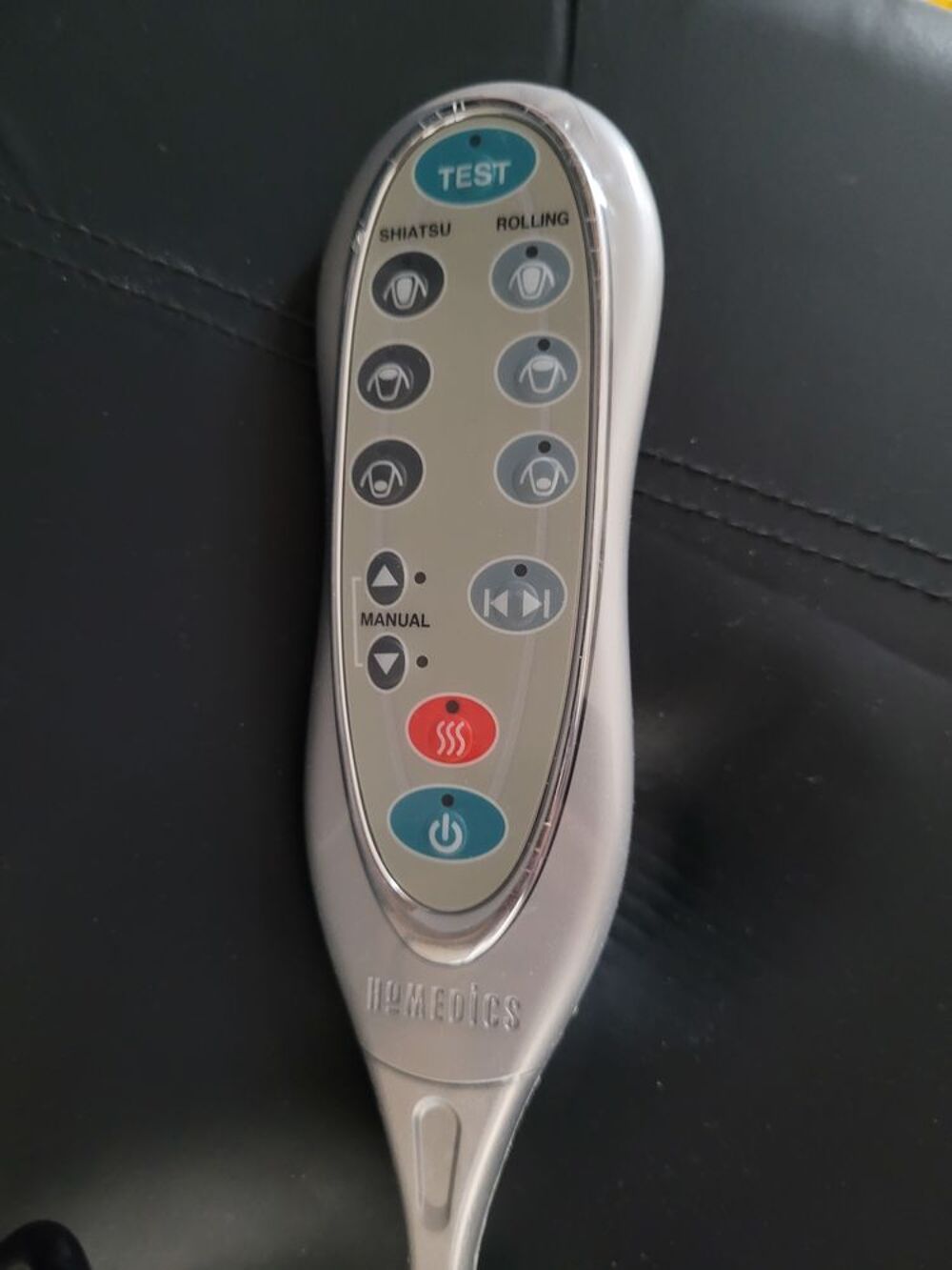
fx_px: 953
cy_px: 635
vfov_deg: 67.3
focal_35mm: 26
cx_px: 476
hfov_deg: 53.1
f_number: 1.8
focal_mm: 5.4
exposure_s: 1/25
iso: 800
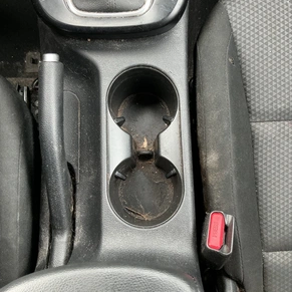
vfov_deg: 48.5
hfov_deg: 48.1
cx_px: 177
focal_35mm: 34
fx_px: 324
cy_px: 147
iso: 64
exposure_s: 1/72
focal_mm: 3
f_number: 1.8
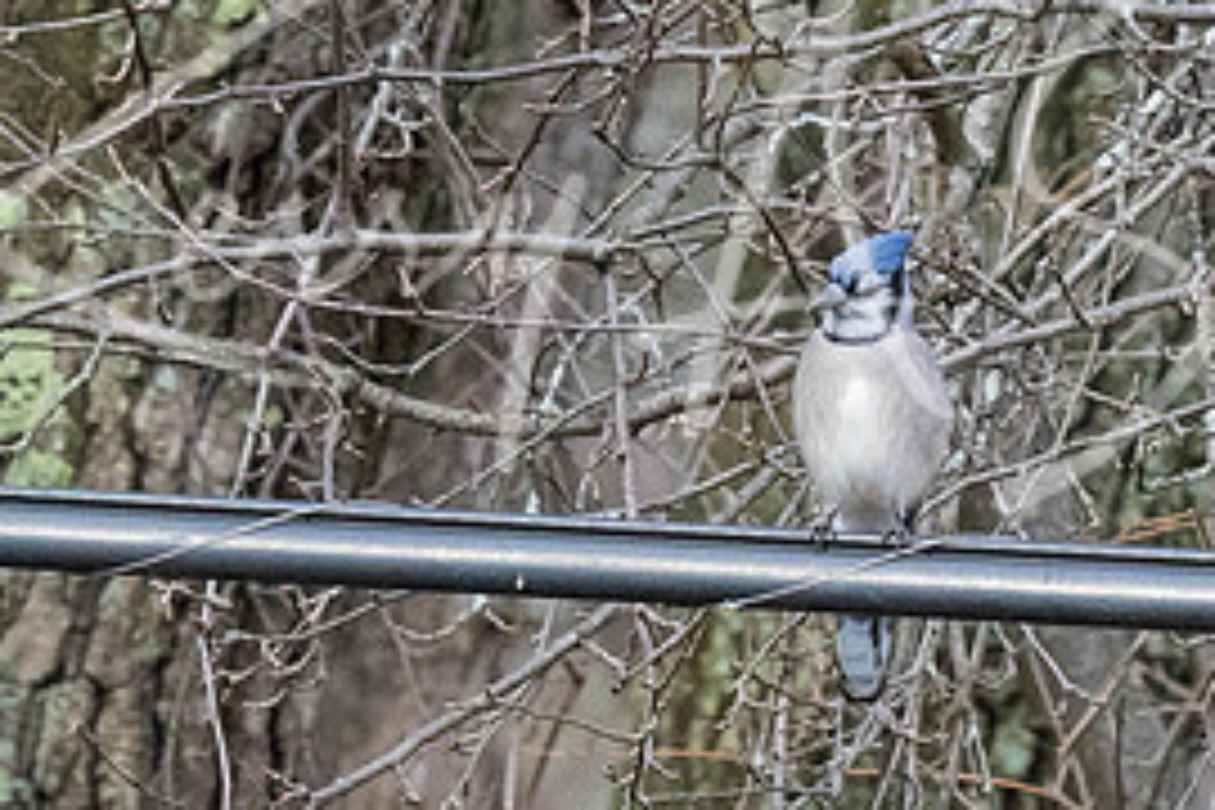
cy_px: 323
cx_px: 791
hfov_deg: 1.4
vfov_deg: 1.0
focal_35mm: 1443
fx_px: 48697
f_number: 7.1
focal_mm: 200
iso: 2000
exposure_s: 1/1000
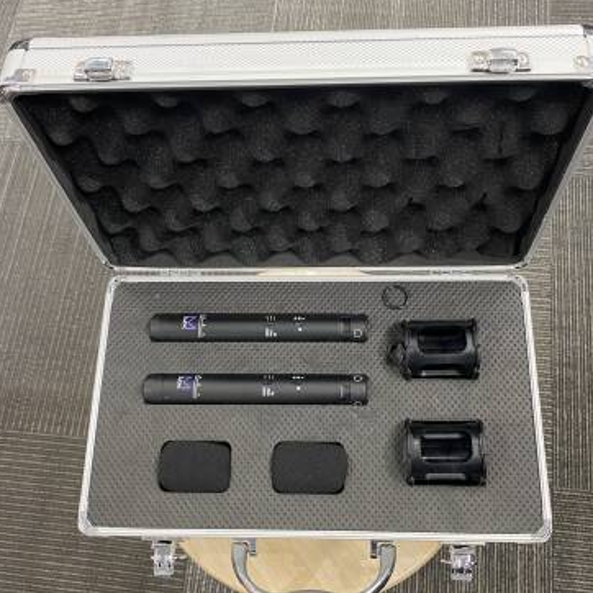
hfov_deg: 49.7
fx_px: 640
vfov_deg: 49.7
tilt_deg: -70.1
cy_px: 311
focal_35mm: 33
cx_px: 313
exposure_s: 1/60
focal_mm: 4.25
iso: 160
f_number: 1.8
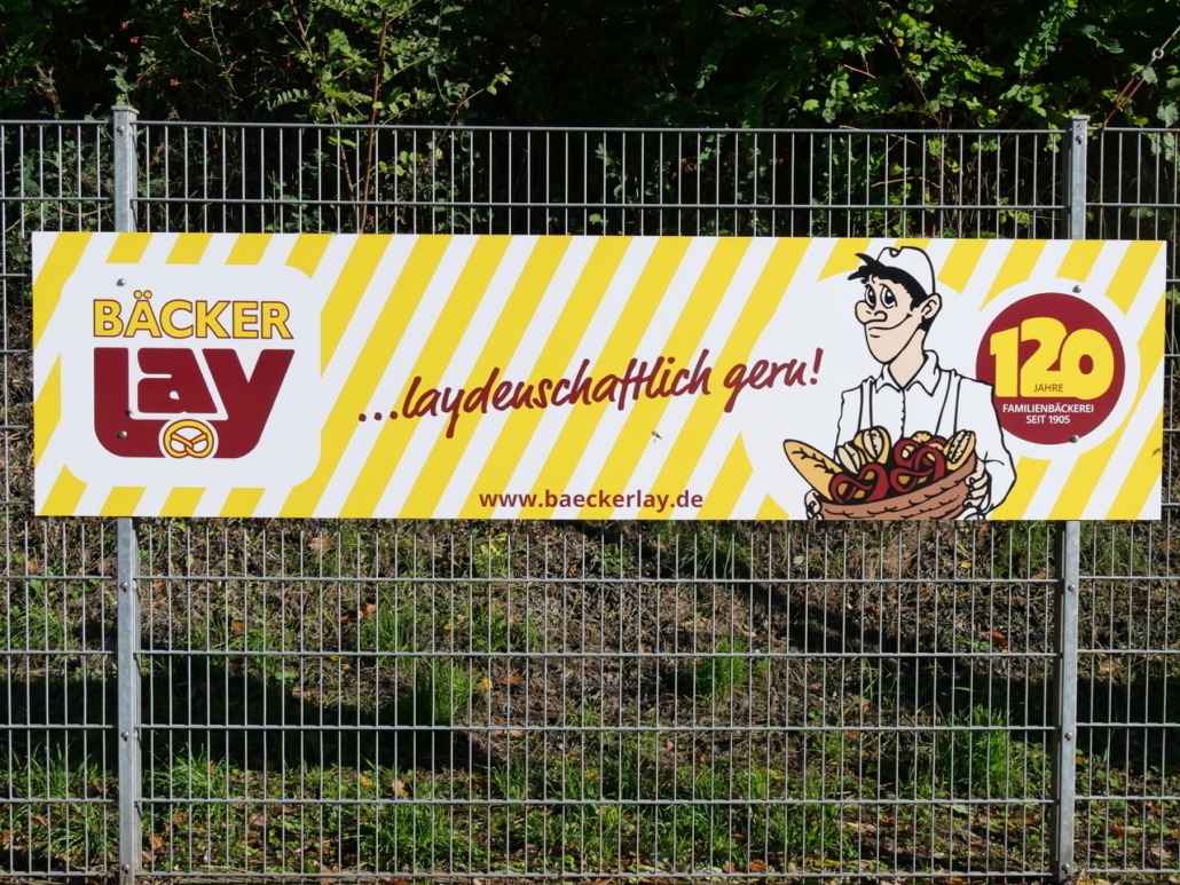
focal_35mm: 48
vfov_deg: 30.3
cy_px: 442
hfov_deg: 39.6
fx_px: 1637
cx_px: 590
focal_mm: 24
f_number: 6.3
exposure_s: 1/200
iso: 200
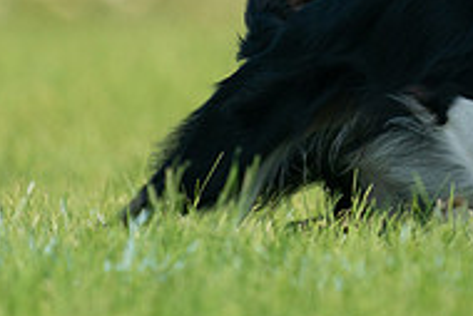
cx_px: 391
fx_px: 24088
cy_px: -143
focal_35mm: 1832
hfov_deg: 1.1
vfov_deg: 0.8
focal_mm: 600
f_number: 6.3
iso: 1000
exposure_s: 1/4000
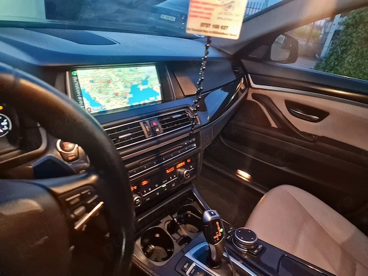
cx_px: 184
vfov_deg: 58.9
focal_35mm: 23
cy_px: 138
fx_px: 245
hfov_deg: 73.9
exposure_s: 1/24
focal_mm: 6.4
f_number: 1.8
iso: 1000
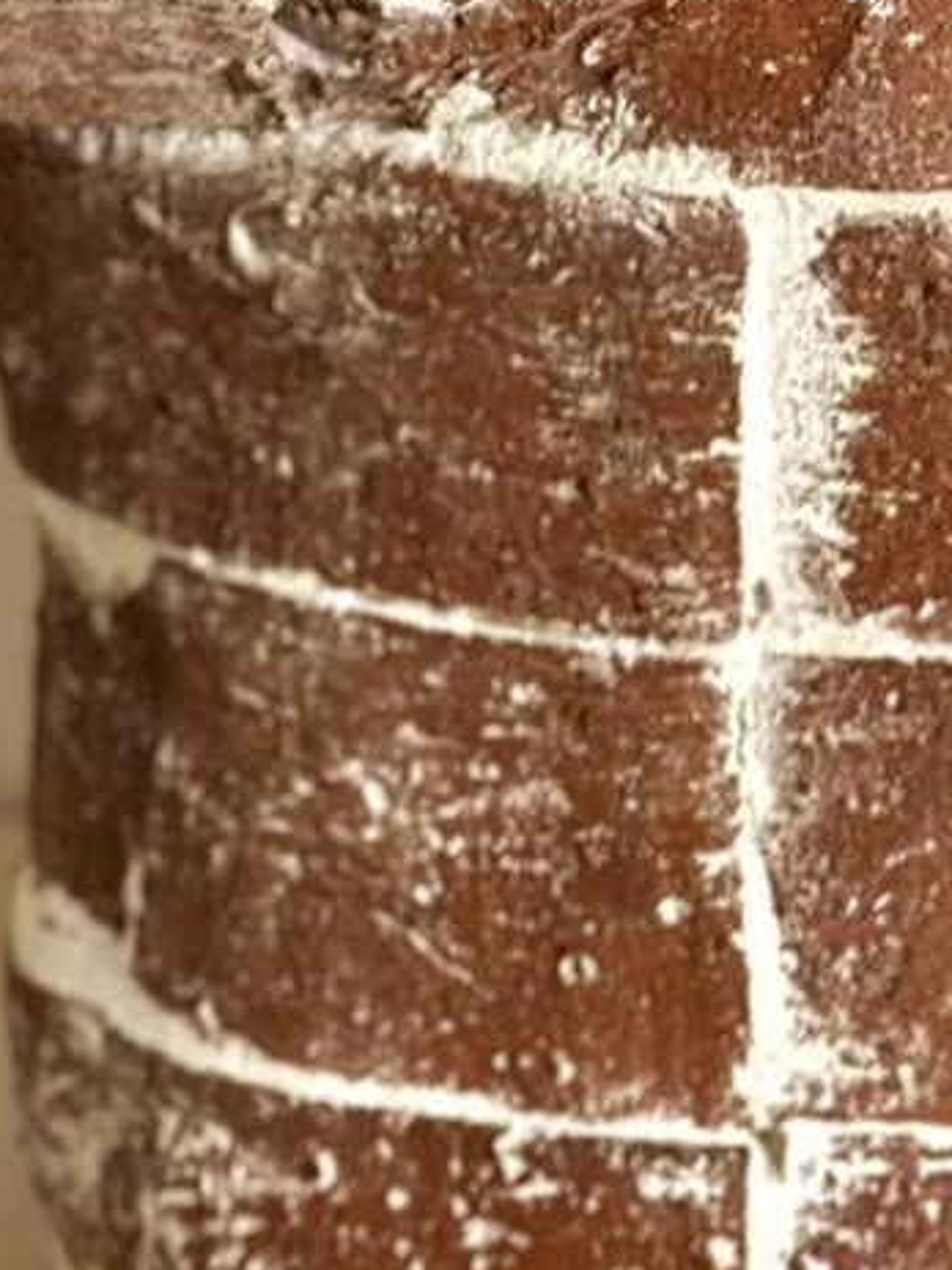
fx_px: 7300
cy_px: -875
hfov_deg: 7.5
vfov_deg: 9.5
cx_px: 733
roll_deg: +1.5
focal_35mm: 199
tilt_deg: -7.3
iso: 400
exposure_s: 1/33
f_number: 1.78
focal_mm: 6.86
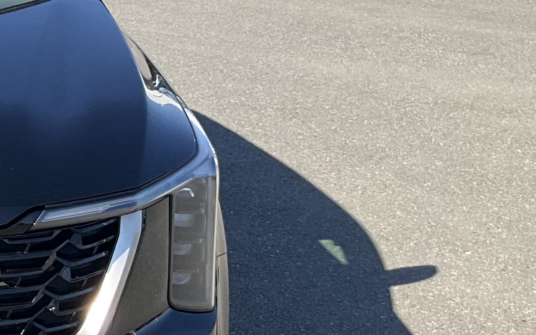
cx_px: -220
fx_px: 1373
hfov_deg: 19.7
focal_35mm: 94
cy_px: 160
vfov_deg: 13.9
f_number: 1.8
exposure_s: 1/962
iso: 25
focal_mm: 3
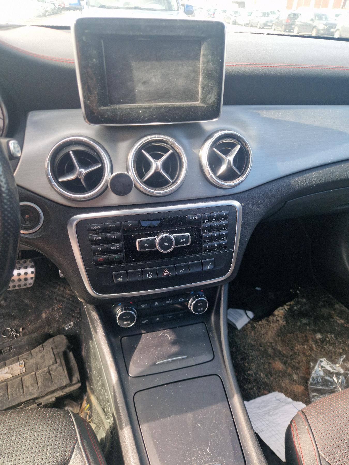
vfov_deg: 73.9
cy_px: 232
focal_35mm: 23
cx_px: 174
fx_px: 309
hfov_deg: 58.9
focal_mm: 5.4
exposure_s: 1/100
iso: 50
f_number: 1.8
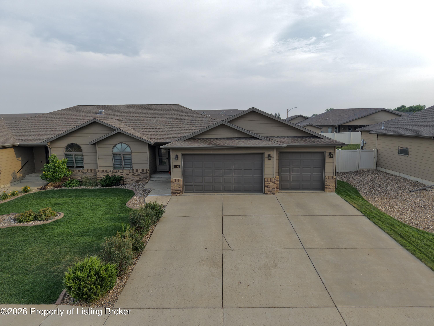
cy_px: 163
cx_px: 217
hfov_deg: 71.6
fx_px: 301
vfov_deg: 56.8
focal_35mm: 24
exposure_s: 1/1600
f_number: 1.8
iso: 130
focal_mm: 8.67
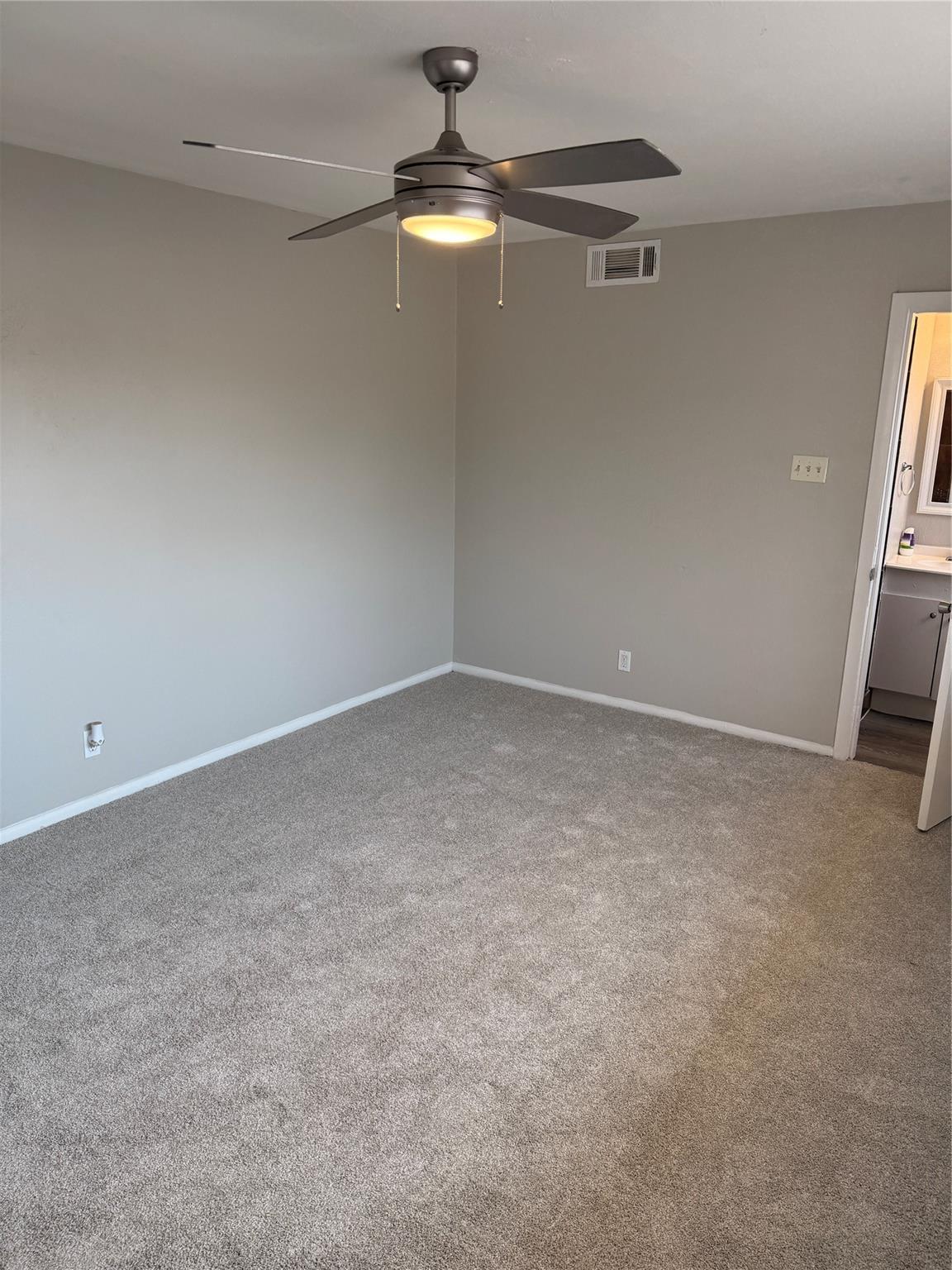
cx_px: 476
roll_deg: -1.0
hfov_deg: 56.8
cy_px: 635
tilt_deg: -14.2
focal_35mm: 24
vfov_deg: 71.6
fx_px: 880
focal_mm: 6.76
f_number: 1.78
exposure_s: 1/120
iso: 125
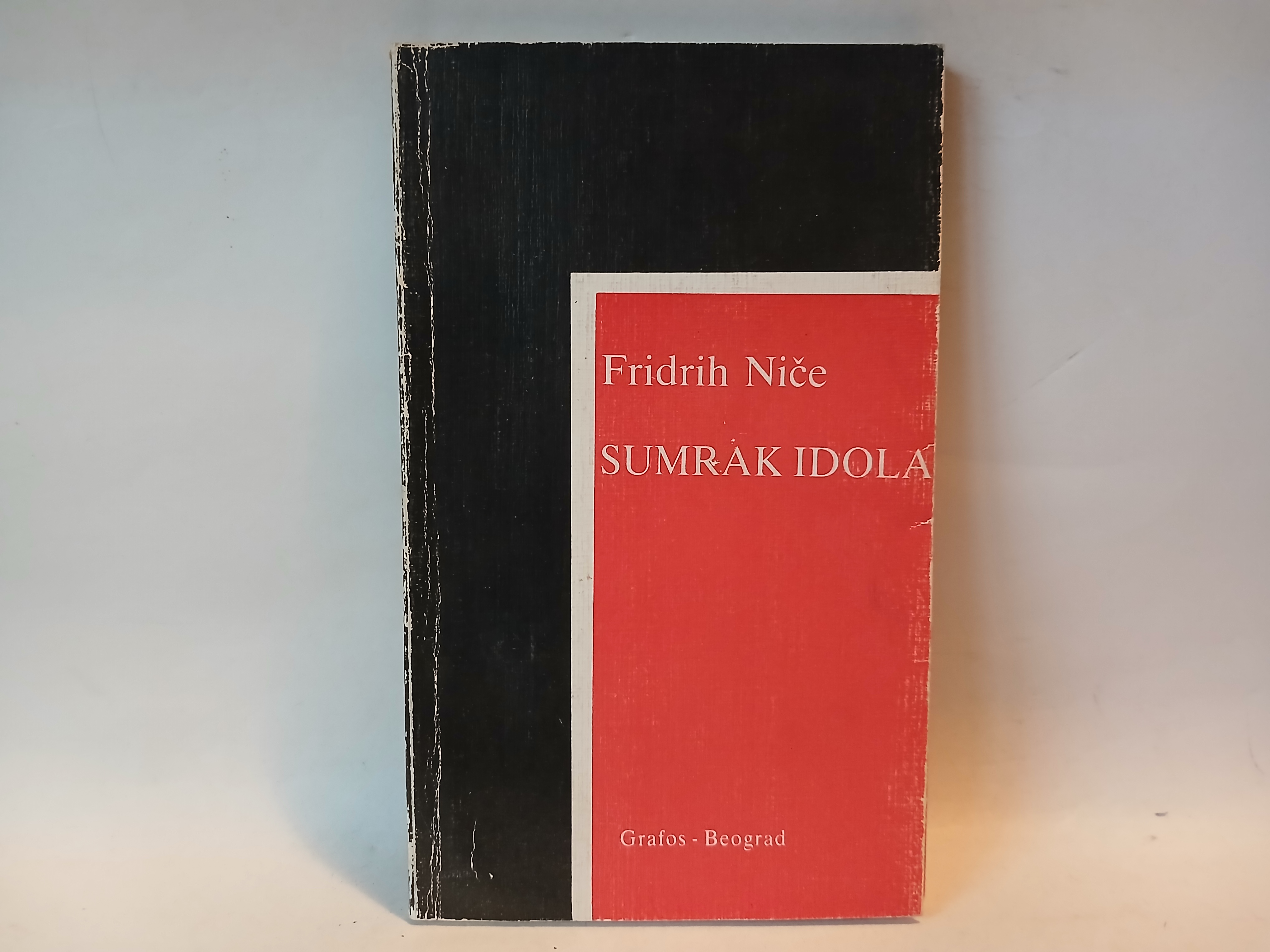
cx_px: 635
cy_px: 476
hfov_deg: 65.3
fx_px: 991
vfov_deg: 51.4
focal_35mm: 27
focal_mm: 3.98
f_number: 1.8
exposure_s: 1/24
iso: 500
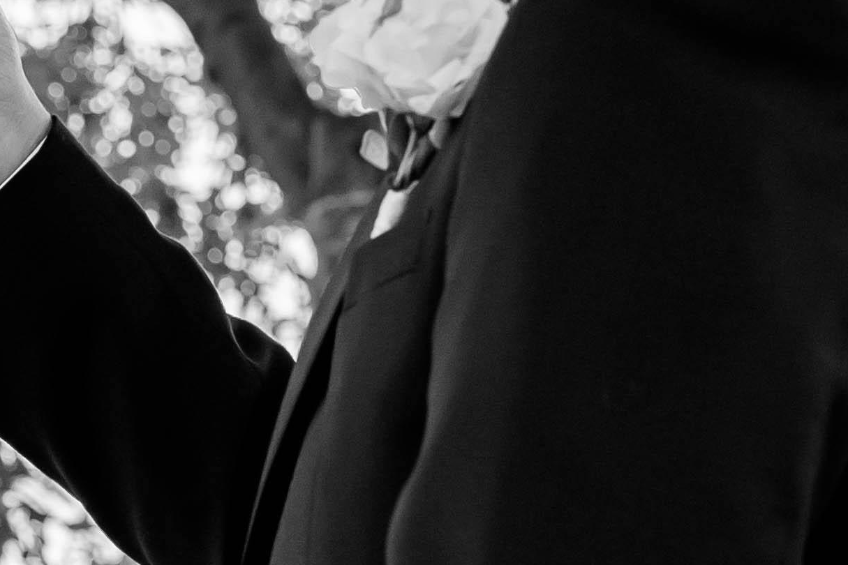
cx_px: -694
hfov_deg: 8.0
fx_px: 5818
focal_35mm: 247
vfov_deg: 5.5
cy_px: 645
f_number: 5
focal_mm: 50
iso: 1250
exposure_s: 1/200
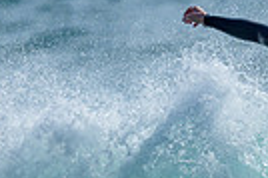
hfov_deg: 0.6
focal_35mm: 3467
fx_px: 25778
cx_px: 422
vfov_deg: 0.4
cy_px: 263
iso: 140
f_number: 6.3
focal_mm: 800
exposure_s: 1/2000
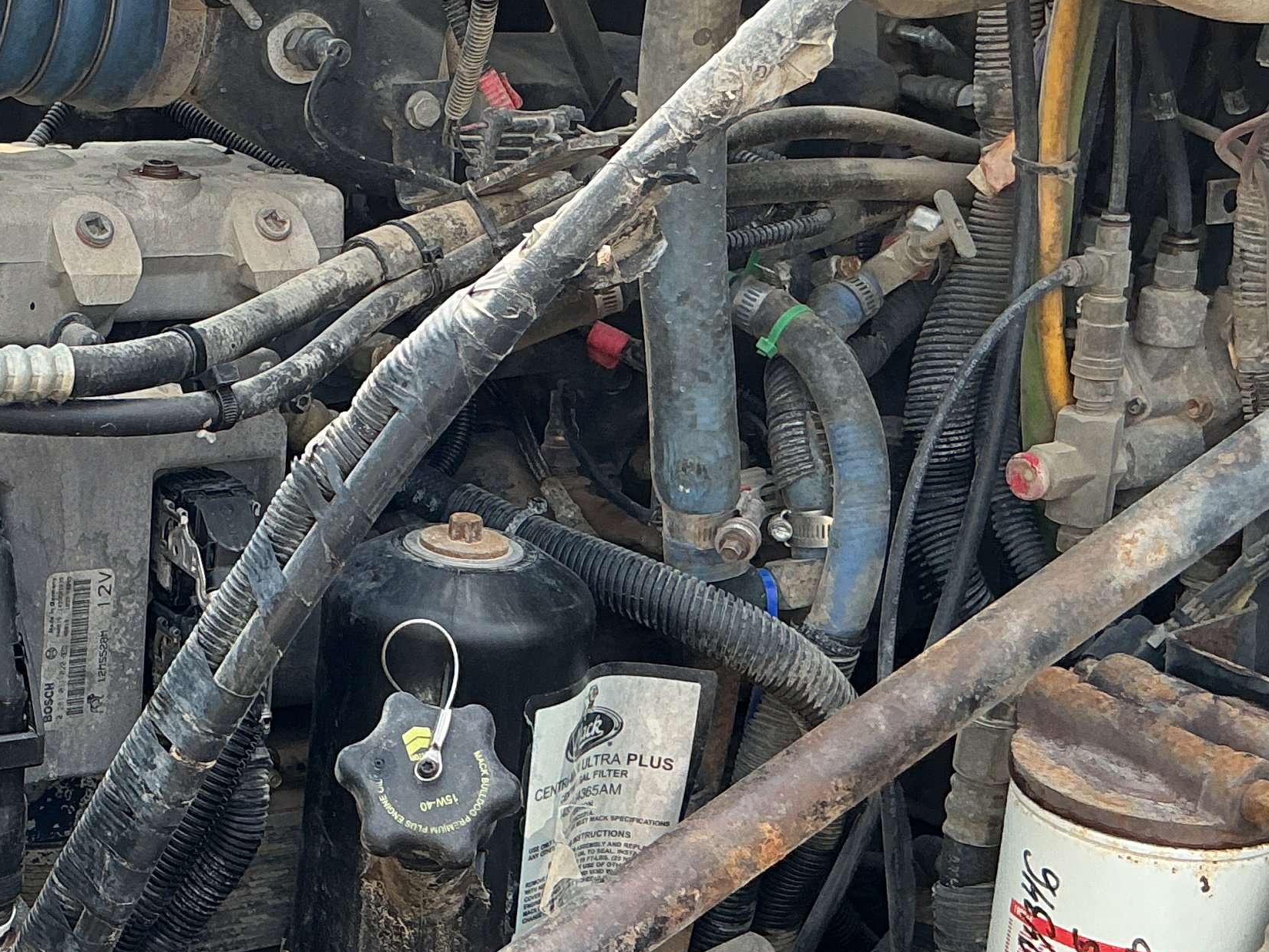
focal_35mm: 71
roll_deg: -1.3
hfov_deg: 26.3
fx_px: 2603
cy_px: 449
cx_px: 72
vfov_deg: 20.7
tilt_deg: -15.1
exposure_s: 1/240
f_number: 1.8
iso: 20
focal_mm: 3
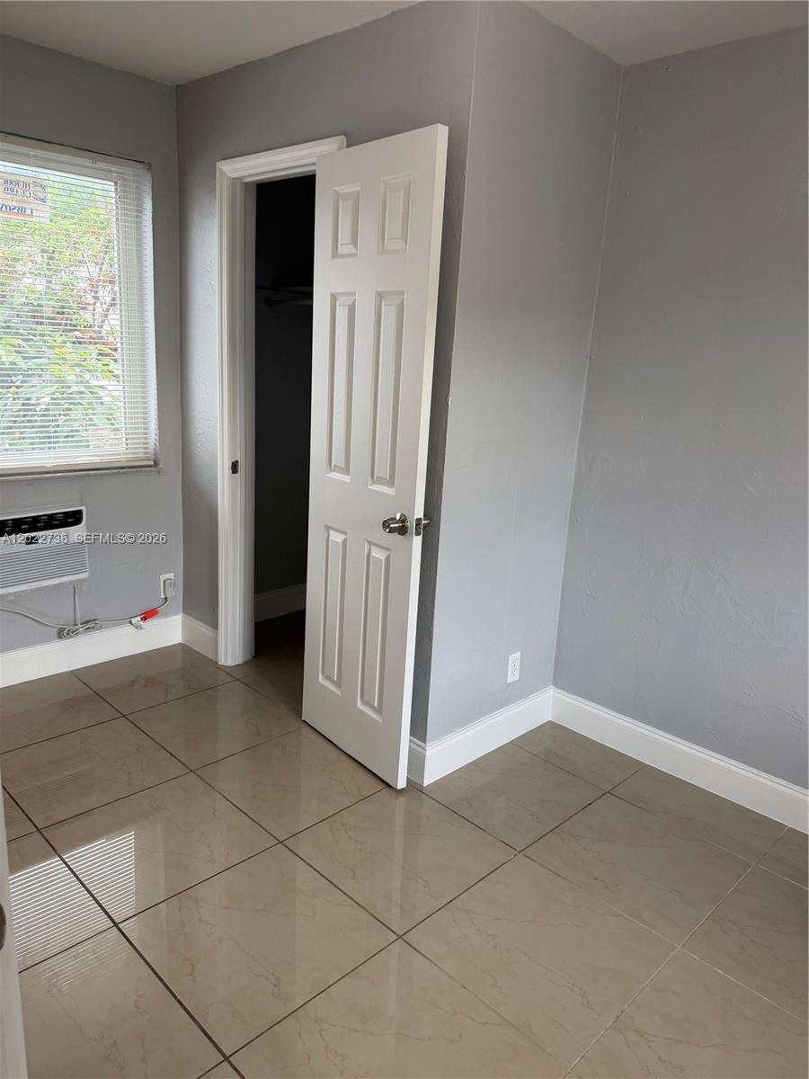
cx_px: 404
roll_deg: -4.4
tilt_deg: -13.4
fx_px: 748
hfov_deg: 56.8
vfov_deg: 71.6
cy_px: 540
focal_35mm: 24
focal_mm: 6.76
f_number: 1.78
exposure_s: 1/120
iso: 160
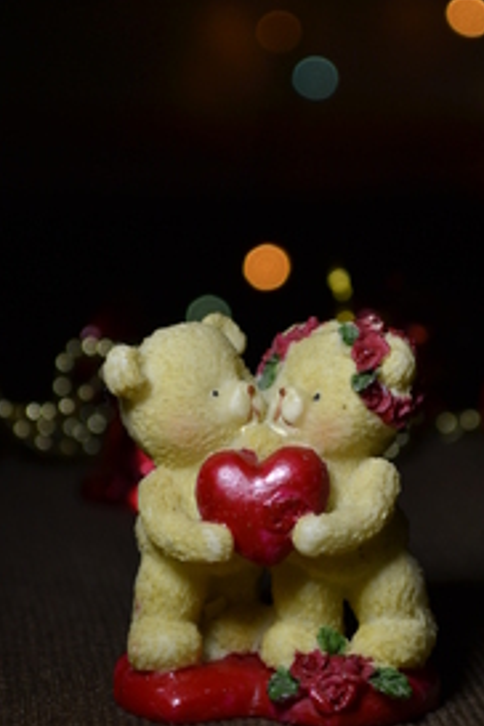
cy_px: 319
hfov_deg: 10.1
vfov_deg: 15.1
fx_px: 2739
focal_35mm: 136
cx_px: 277
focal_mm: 55
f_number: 5.6
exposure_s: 1/200
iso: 400
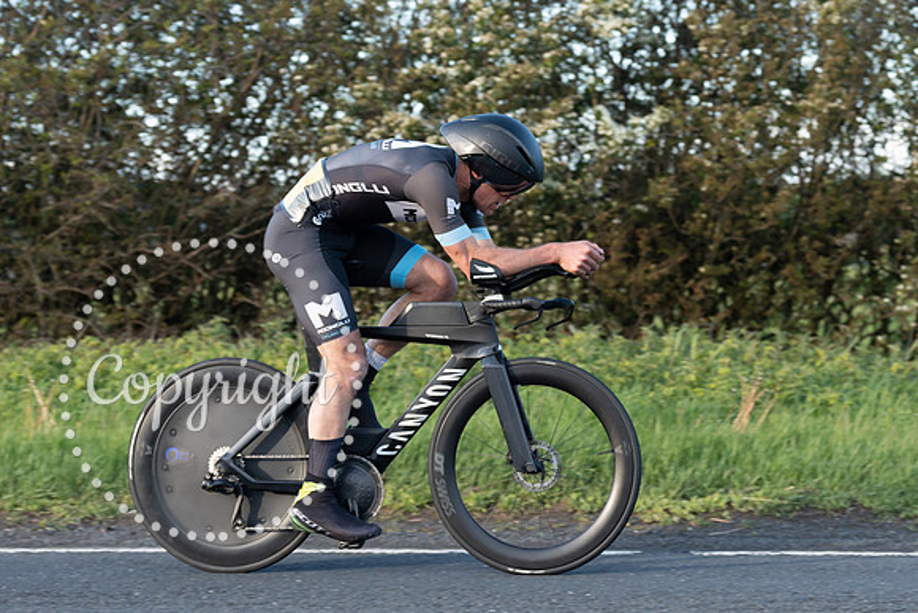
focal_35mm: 115
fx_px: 2931
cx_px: 600
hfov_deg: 17.8
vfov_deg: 11.9
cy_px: 241
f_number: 3.5
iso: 800
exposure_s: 1/1000
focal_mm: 77
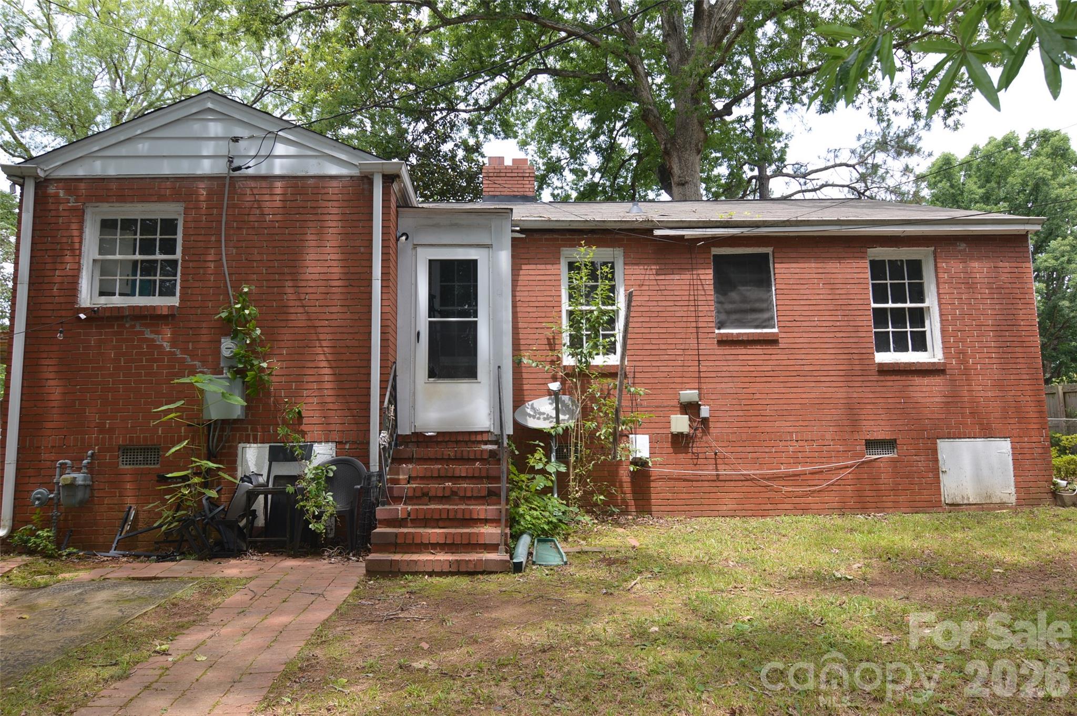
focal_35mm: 24
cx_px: 538
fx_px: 717
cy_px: 358
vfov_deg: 53.0
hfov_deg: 73.8
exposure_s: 1/125
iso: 100
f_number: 5.6
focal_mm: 16
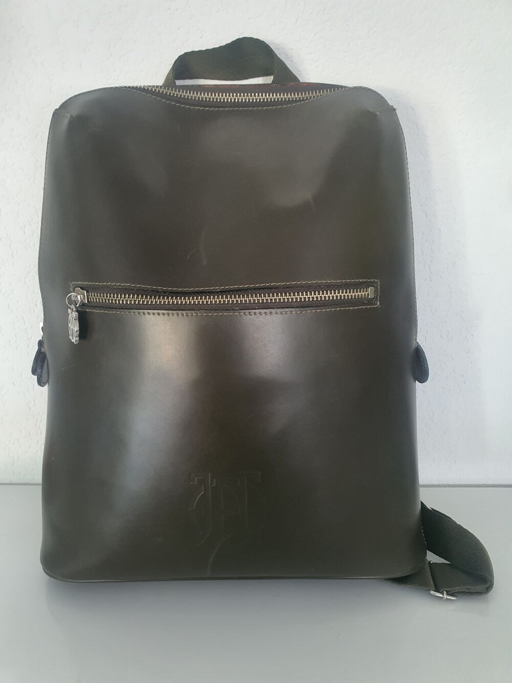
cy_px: 342
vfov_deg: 67.3
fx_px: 513
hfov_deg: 53.1
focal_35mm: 26
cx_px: 256
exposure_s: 1/50
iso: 320
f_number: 2.4
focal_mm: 4.3
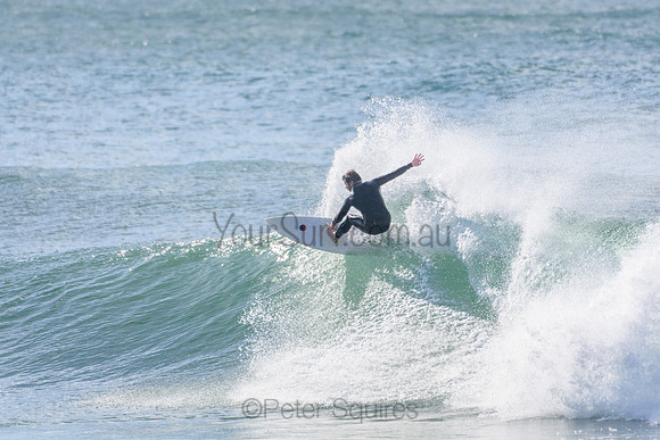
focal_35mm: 750
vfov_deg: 1.8
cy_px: 220
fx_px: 13753
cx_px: 330
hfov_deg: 2.7
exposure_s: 1/2000
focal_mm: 500
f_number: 5.6
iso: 250
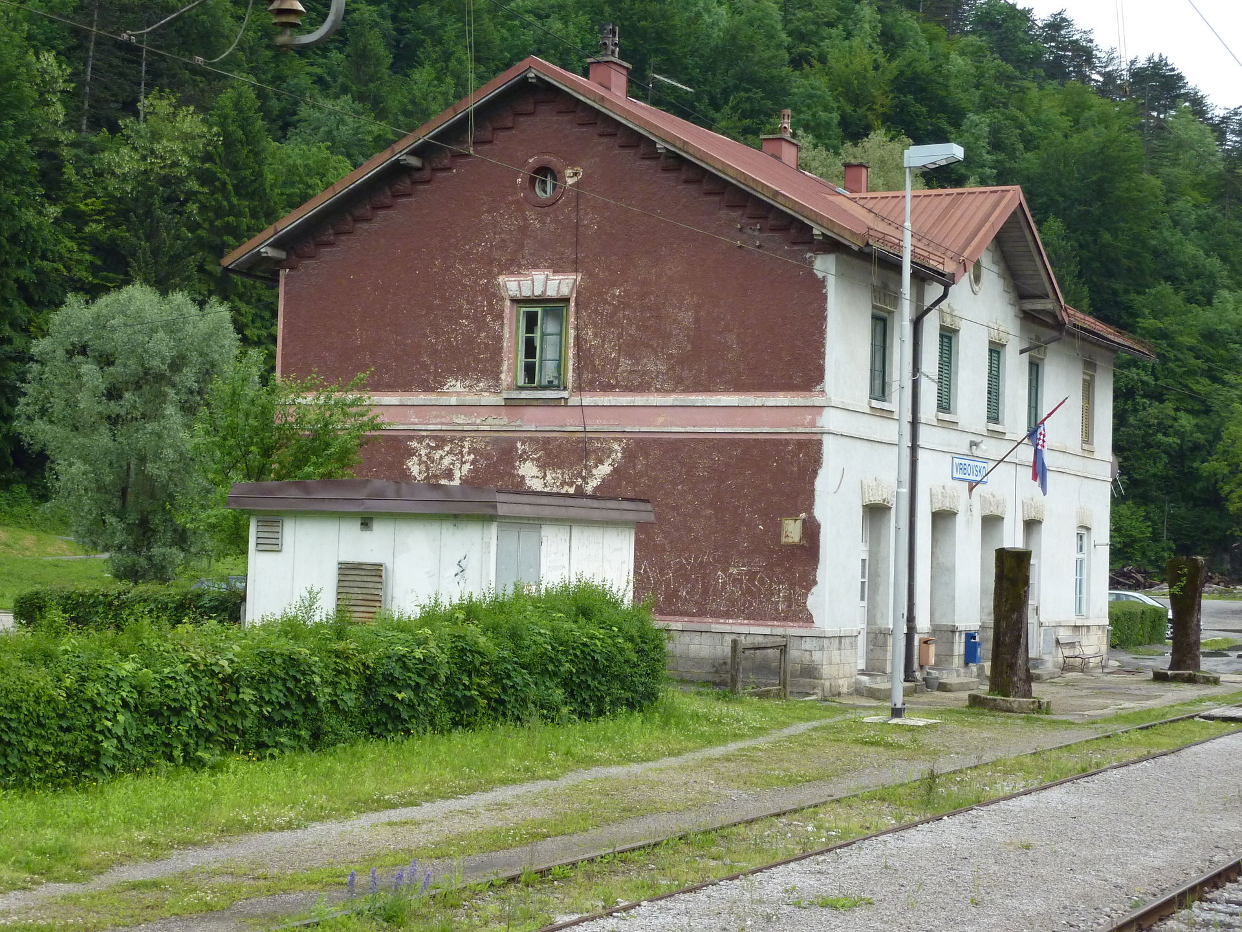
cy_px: 466
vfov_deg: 23.3
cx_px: 621
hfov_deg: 30.7
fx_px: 2260
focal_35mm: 63
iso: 250
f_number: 4
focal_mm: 10.3
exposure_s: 1/320
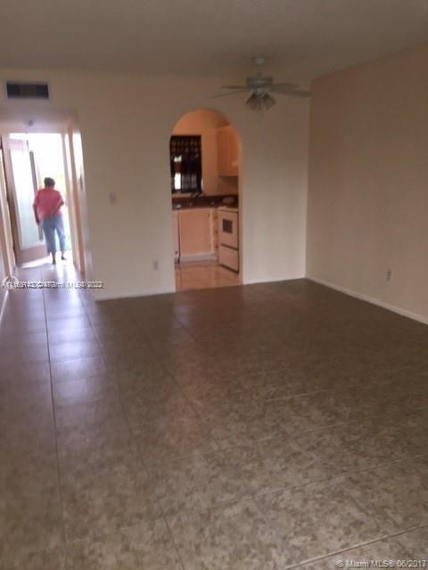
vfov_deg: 61.7
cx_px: 214
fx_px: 478
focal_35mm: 29
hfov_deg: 48.2
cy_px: 285
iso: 100
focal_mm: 4.15
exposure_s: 1/20
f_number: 2.2
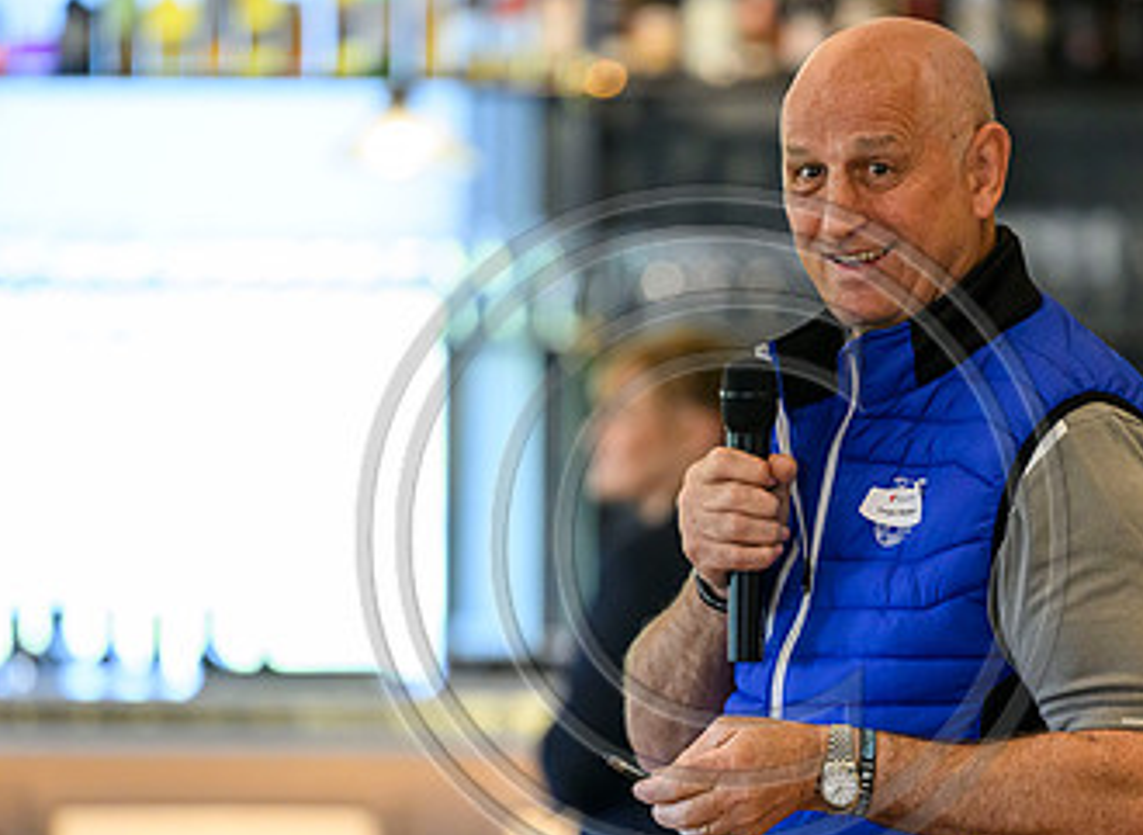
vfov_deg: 3.9
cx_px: 804
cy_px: 535
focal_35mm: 373
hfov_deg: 5.4
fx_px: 12201
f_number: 2.8
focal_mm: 200
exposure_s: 1/400
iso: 3200
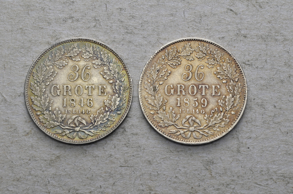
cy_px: 97
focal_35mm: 82
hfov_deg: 24.7
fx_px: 670
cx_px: 146
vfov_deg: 16.5
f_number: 14
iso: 400
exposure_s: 1/250
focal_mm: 55
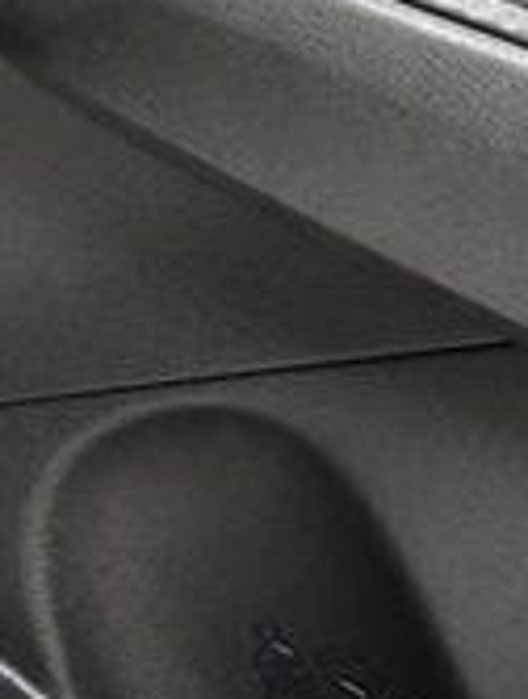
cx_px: 1266
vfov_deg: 4.5
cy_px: 44
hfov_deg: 3.3
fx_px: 8935
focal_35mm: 441
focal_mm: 50
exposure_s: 1/80
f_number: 4.8
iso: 2500
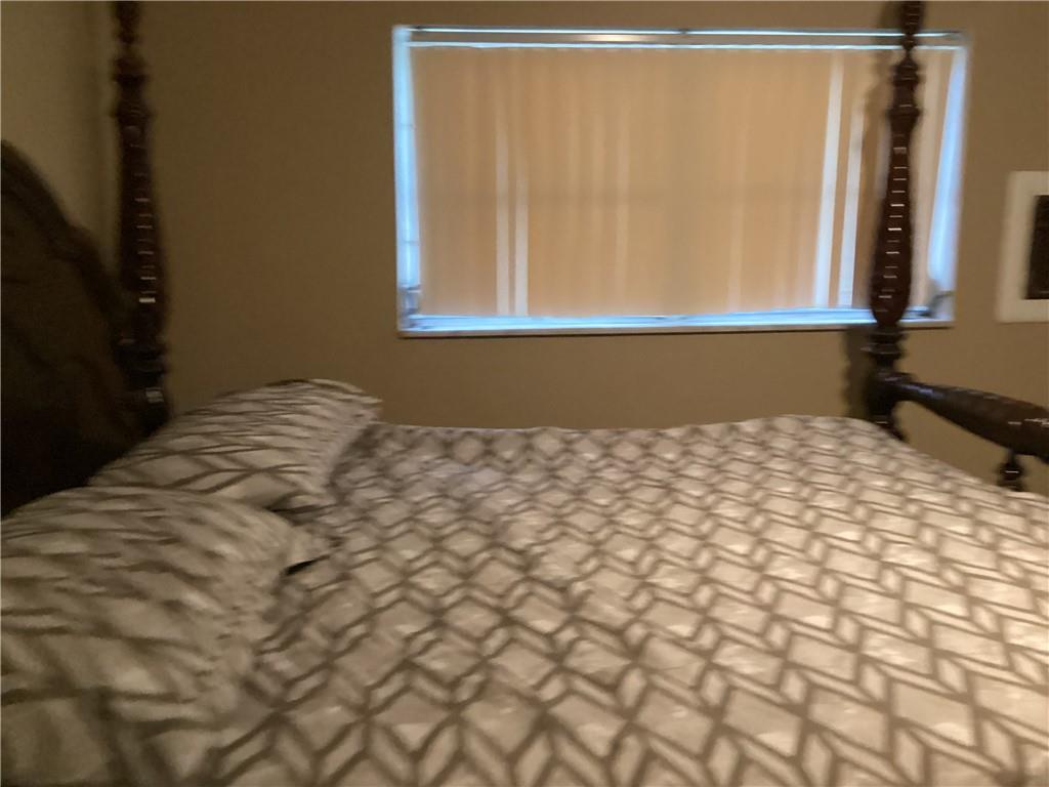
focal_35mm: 31
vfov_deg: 45.4
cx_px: 524
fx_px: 939
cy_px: 394
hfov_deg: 58.4
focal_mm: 3.3
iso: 640
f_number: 2.4
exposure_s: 1/30
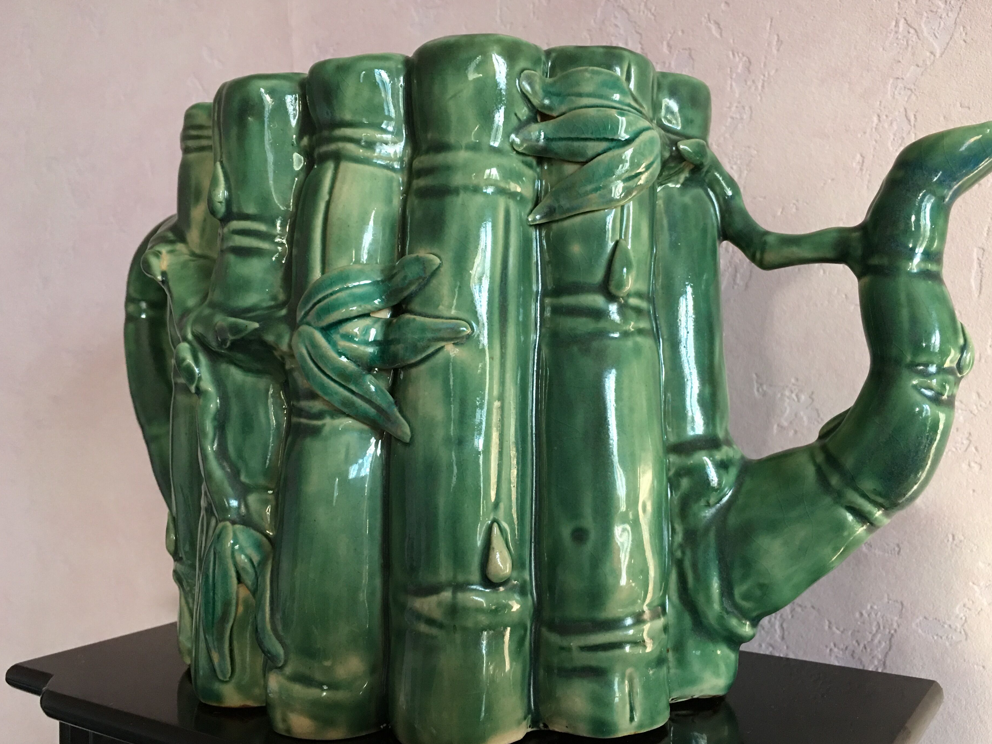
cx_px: 524
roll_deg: +1.2
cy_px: 366
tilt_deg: +0.3
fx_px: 917
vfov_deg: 44.2
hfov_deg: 56.8
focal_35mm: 32
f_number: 2.2
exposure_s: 1/10
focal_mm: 4.15
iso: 100
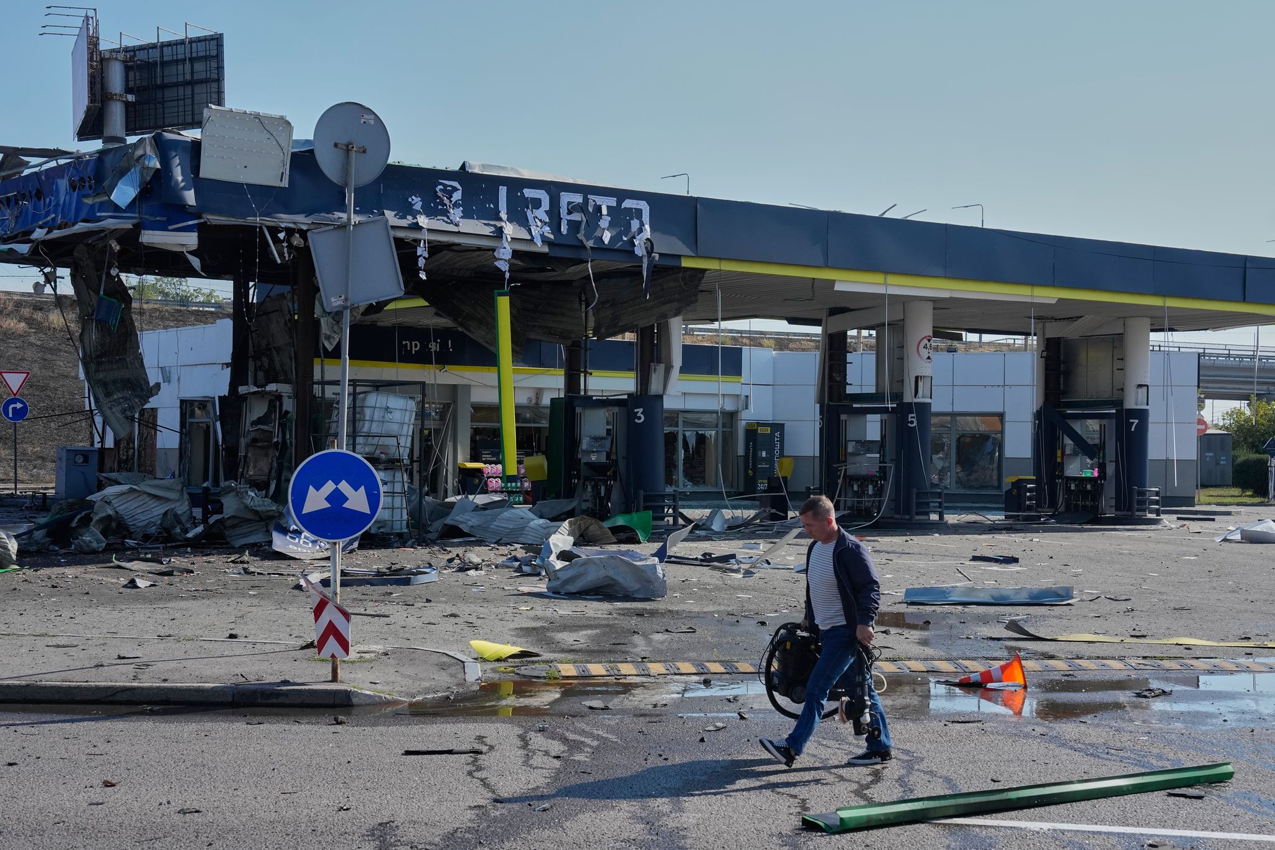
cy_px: 425
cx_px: 638
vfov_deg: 25.5
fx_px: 1877
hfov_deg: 37.5
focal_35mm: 53
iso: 640
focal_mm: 53
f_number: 9
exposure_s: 1/1000
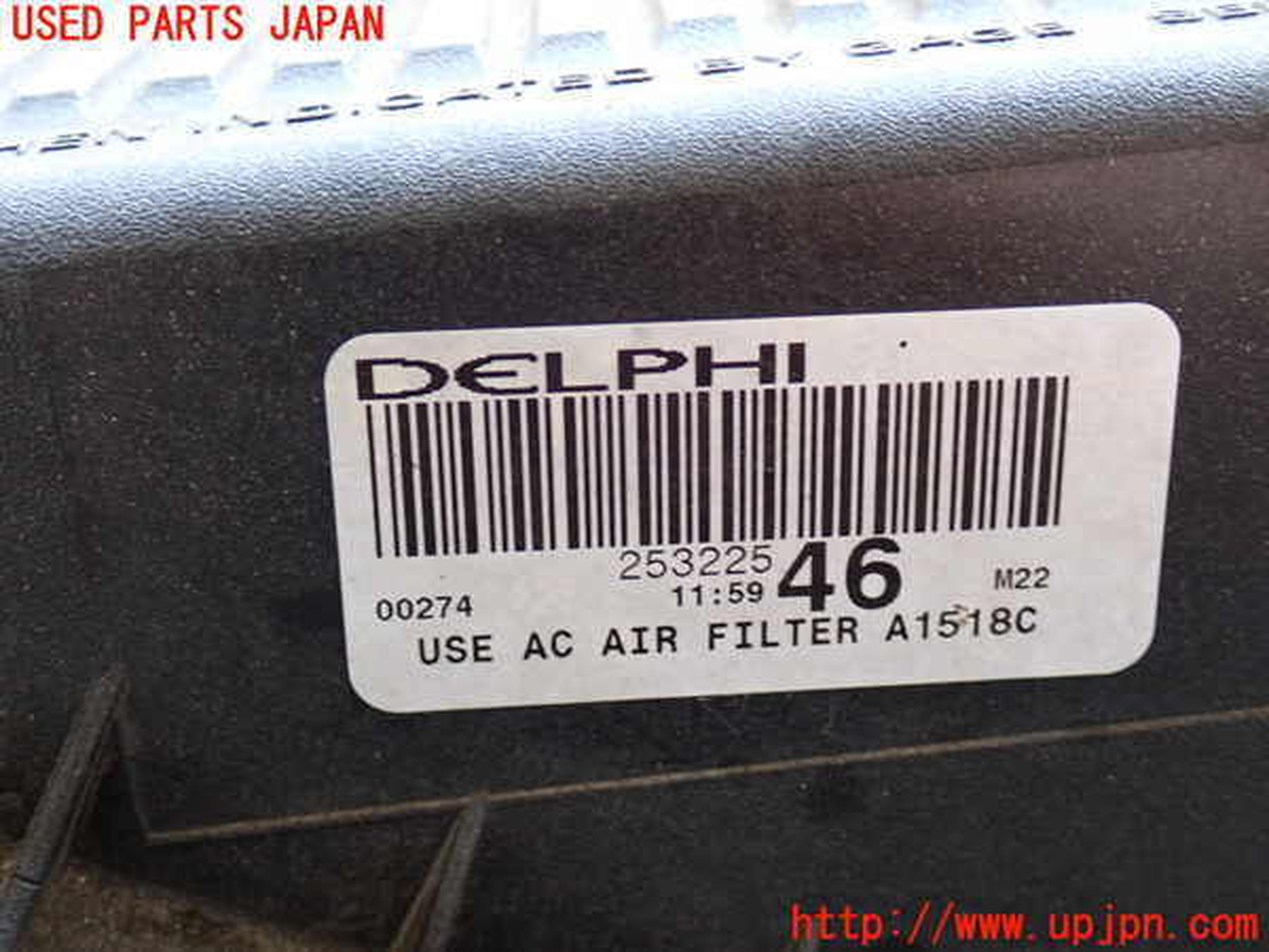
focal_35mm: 47
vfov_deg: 30.9
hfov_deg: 40.4
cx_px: 634
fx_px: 1723
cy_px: 476
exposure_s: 1/50
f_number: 3.1
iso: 200
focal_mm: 8.4
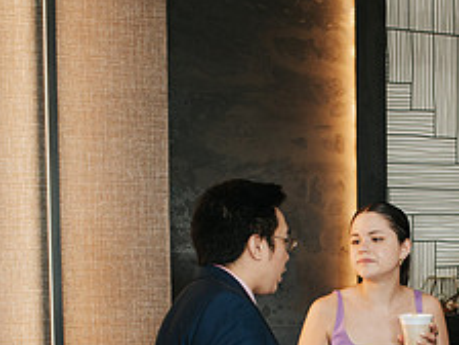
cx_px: 393
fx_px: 1193
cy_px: 386
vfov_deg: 15.9
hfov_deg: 21.4
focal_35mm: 90
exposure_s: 1/200
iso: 1000
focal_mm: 35
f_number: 3.5
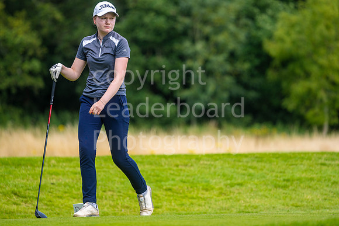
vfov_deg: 4.6
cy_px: 113
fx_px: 2826
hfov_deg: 6.9
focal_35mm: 300
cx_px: 170
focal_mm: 300
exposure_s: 1/640
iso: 200
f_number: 5
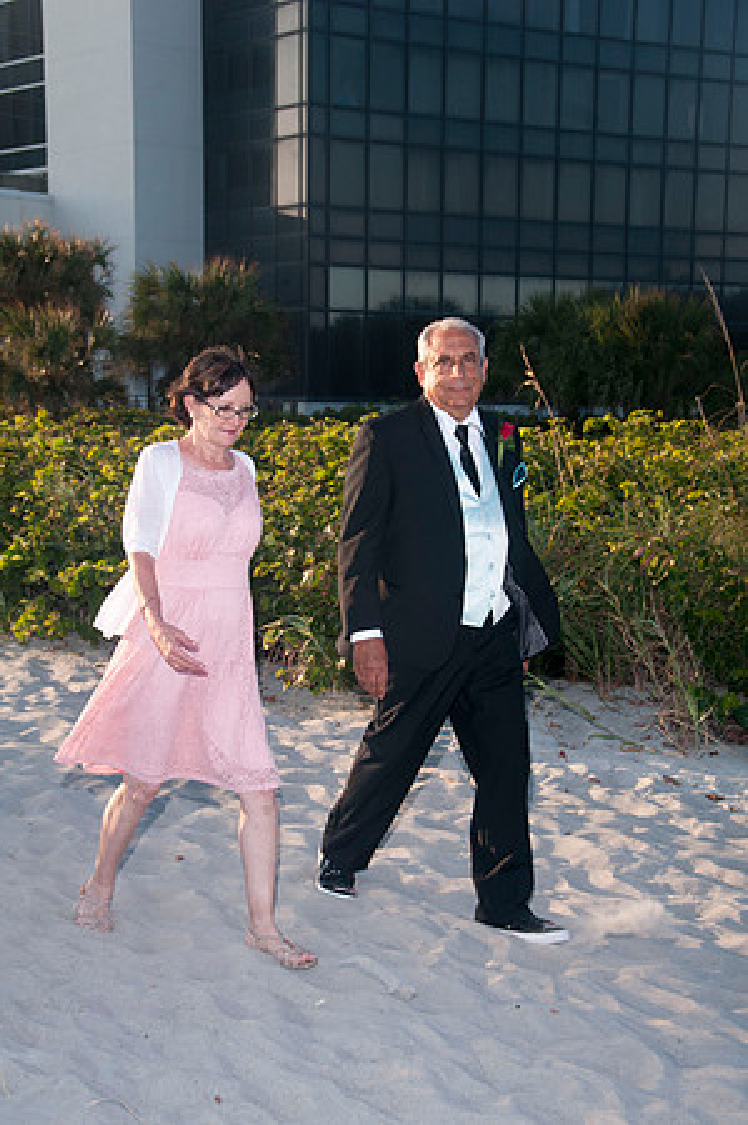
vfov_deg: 29.3
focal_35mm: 69
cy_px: 562
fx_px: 2155
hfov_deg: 19.7
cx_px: 374
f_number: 8
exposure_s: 1/250
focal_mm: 46
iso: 100
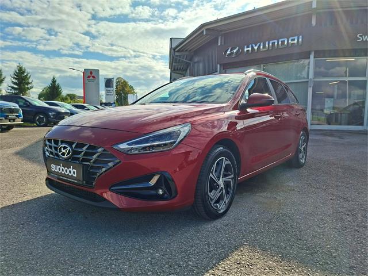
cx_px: 184
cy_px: 138
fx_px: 245
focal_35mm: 23
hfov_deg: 73.9
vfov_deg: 58.9
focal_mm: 5.54
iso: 50
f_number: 1.8
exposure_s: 1/2674
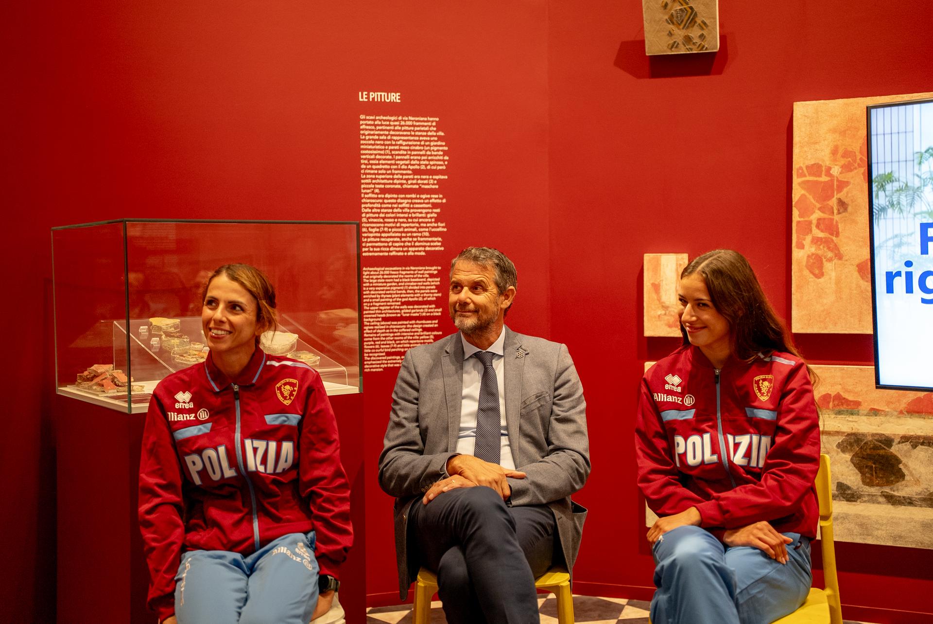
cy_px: 312
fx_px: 1139
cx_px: 466
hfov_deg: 44.5
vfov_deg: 30.6
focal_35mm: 44
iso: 1250
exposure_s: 1/160
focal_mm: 43
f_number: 2
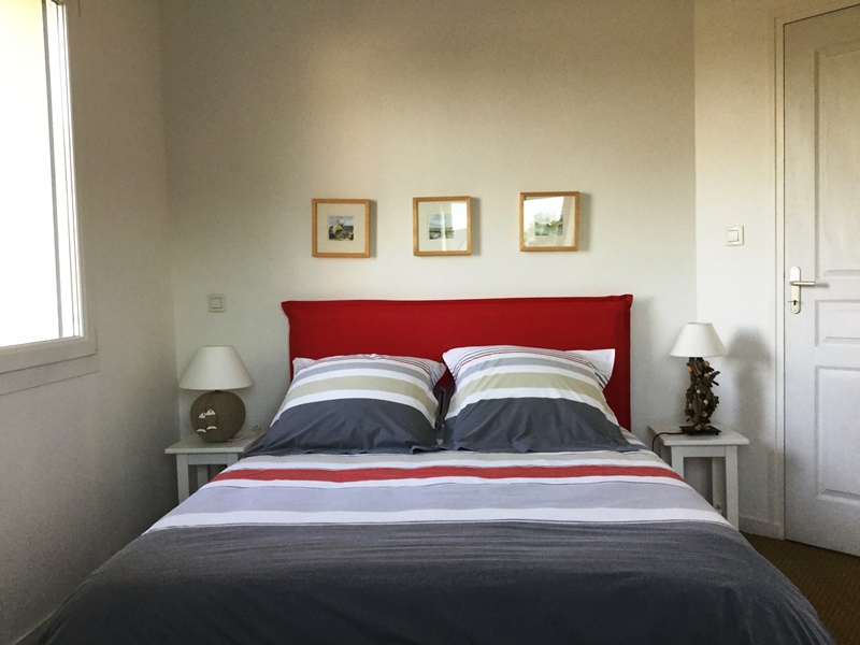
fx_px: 770
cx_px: 430
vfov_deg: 45.4
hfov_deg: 58.4
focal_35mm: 31
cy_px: 322
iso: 40
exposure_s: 1/33
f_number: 2.4
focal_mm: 3.3
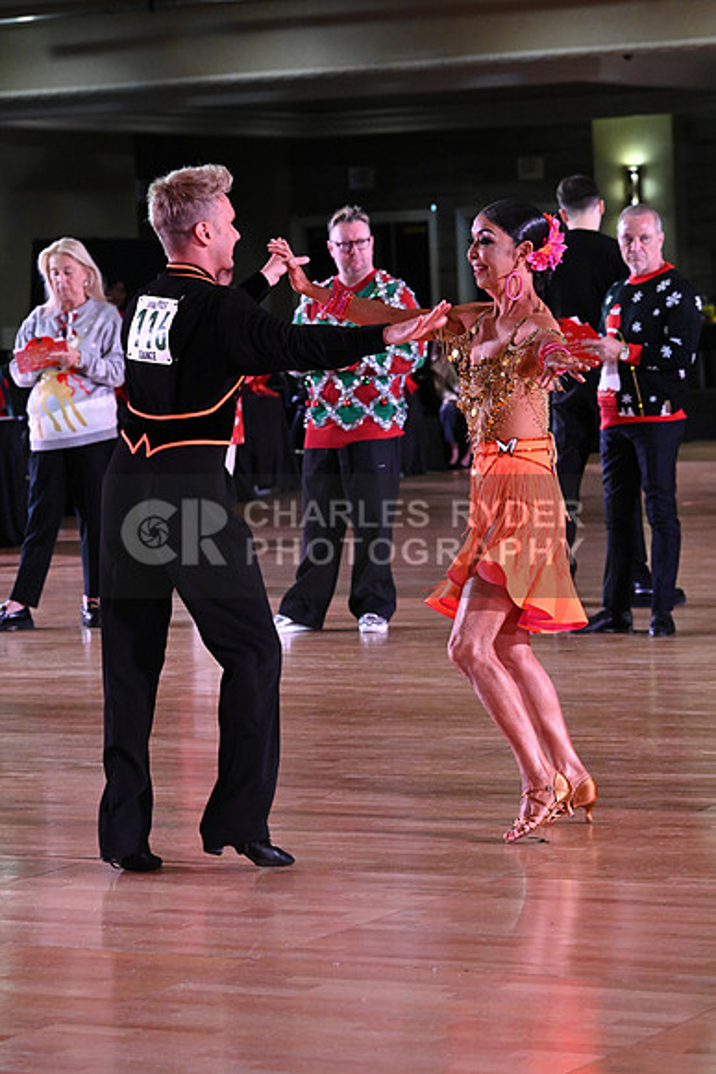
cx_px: 358
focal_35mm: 120
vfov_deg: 17.1
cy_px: 537
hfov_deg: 11.4
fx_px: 3578
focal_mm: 120
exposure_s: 1/320
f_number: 7.1
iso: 6400
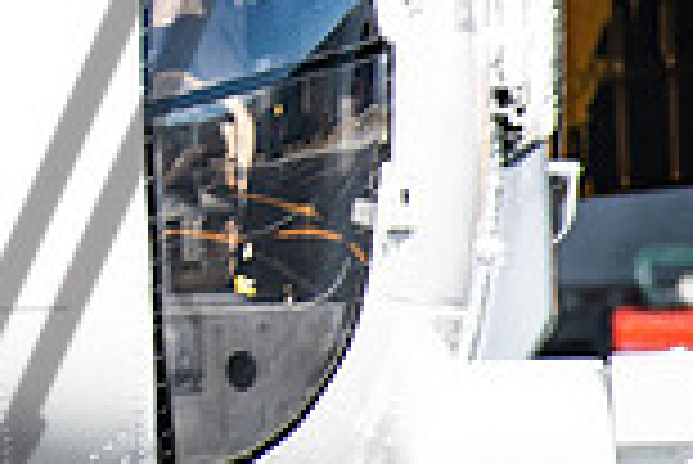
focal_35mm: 991
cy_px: -146
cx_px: -284
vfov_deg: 1.4
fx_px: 19094
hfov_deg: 2.1
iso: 100
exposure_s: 1/320
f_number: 5
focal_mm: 175
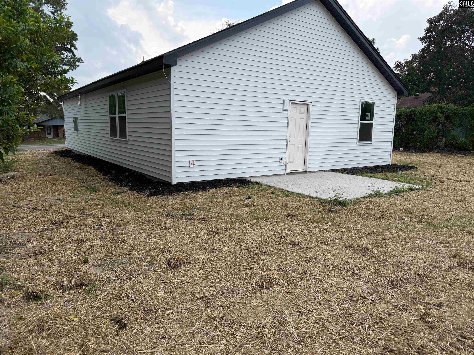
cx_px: 237
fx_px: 329
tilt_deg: -7.7
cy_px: 178
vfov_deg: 56.8
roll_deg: -1.3
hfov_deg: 71.6
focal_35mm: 24
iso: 100
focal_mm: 6.76
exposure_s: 1/1901
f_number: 1.78
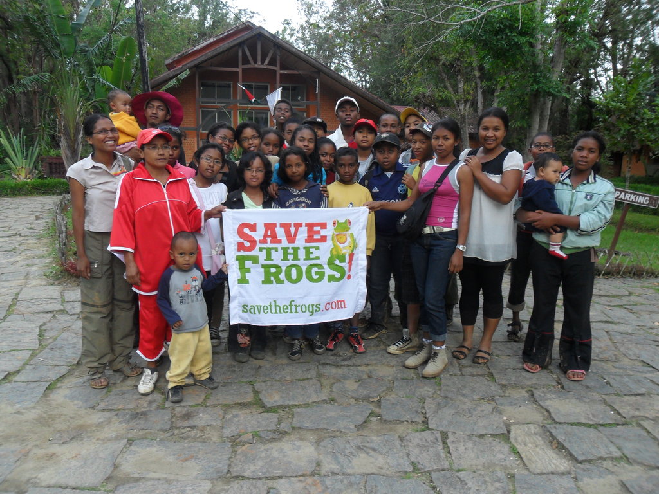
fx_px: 514
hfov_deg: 65.3
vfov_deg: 51.4
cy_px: 247
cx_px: 330
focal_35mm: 27
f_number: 3.5
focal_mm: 4.9
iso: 100
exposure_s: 1/125
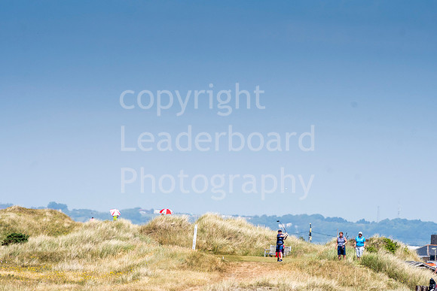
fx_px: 4371
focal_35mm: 360
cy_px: 146
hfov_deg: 5.7
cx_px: 218
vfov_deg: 3.8
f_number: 7.1
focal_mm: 240
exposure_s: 1/1000
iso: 320
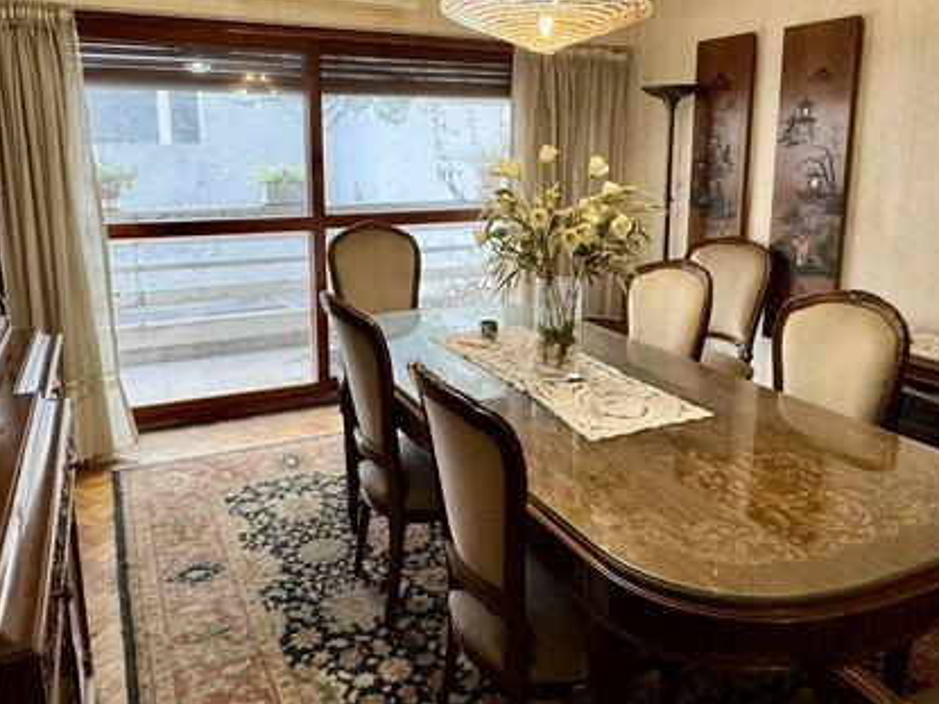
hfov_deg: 65.3
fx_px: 732
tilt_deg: -11.7
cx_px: 464
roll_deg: -0.4
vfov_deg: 51.0
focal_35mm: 27
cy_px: 281
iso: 160
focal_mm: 2.22
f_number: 2.2
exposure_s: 1/50
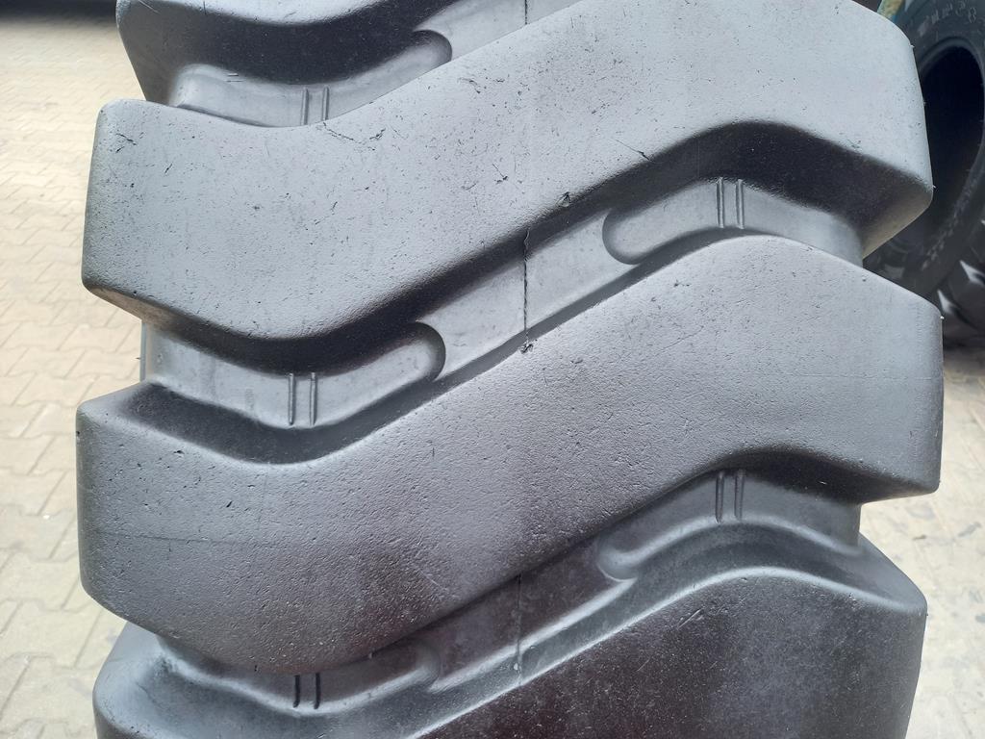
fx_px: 711
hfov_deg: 69.4
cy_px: 370
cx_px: 492
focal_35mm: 25
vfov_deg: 54.9
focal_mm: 4.65
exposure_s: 1/155
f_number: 1.8
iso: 50
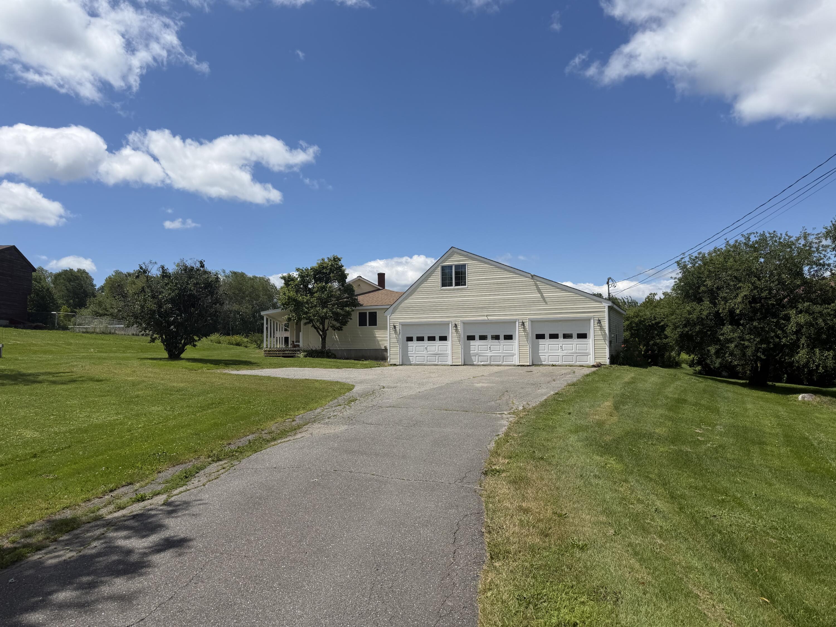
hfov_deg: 71.6
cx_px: 418
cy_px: 314
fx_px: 580
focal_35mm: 24
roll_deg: +1.0
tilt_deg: +3.6
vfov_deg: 56.8
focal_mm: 6.76
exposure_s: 1/7353
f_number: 1.78
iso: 80
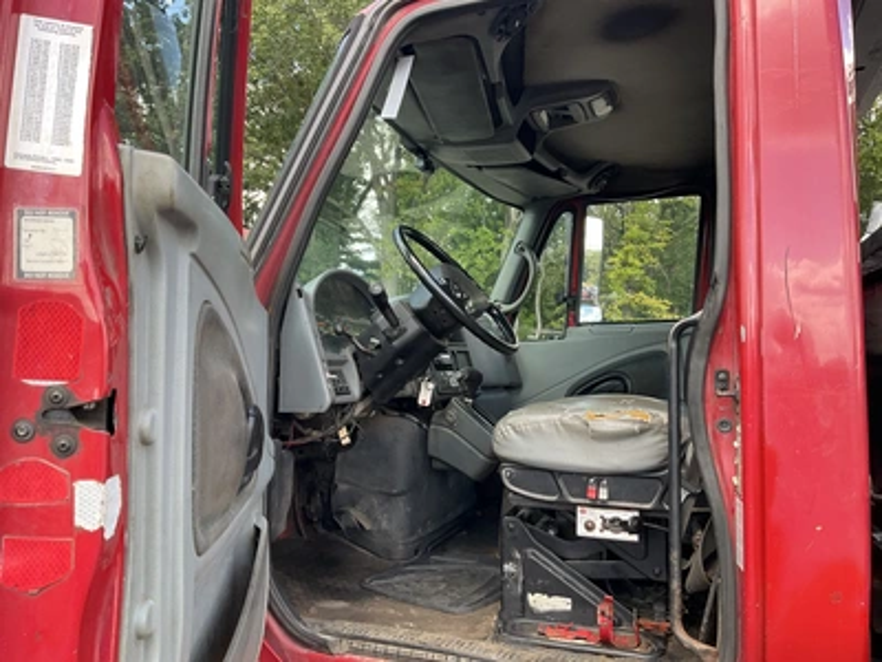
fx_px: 739
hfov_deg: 61.7
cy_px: 331
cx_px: 441
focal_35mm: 29
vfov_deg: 48.2
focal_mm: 3
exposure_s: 1/122
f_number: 1.8
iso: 25
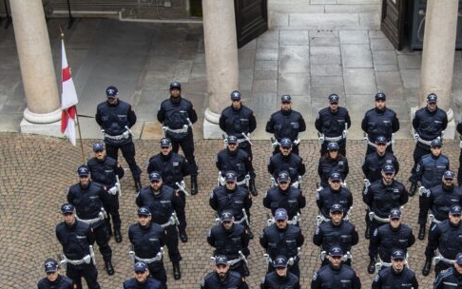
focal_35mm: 70
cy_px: 251
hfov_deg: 29.1
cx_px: 328
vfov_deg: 18.4
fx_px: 882
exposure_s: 1/60
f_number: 4
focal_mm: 32
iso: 400
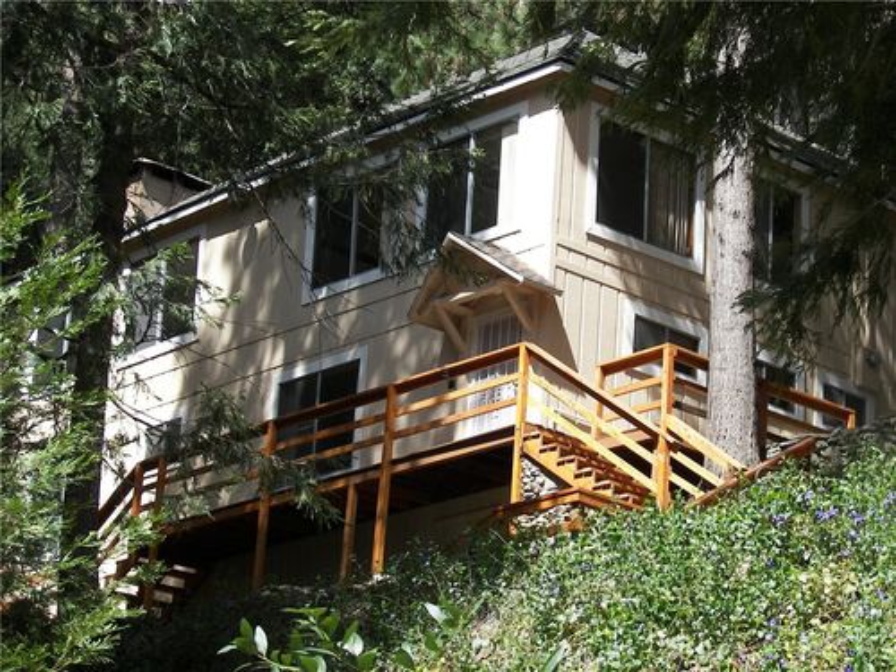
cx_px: 448
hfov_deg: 18.4
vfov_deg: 13.8
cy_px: 336
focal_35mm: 107
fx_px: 2770
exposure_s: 1/320
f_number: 3.2
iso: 50
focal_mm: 17.8
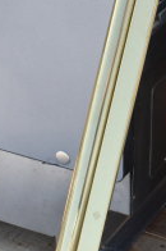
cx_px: 351
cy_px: 90
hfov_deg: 8.7
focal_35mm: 147
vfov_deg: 13.9
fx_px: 1023
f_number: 7.1
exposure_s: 1/200
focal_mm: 21
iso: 200
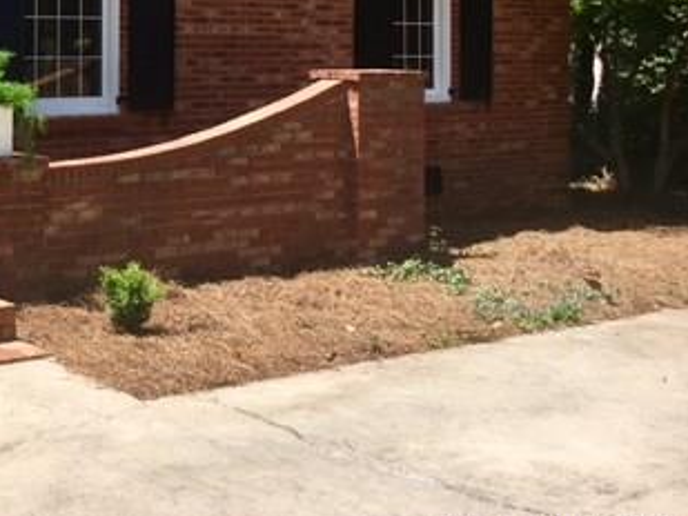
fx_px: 1193
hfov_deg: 29.7
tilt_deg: +0.8
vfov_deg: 23.5
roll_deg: +0.6
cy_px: 16
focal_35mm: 60
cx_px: -22
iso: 25
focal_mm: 4.15
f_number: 2.2
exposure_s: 1/938
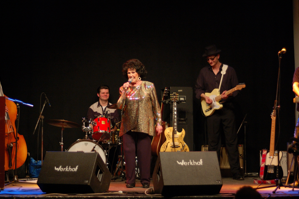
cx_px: 135
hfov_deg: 24.2
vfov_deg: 16.2
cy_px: 93
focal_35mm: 84
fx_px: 697
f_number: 1.8
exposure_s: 1/160
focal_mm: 50
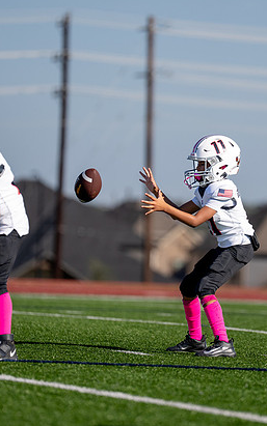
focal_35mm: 331
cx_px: 210
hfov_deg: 4.0
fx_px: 3852
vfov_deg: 6.3
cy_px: 214
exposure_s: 1/6400
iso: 320
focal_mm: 200
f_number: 2.8
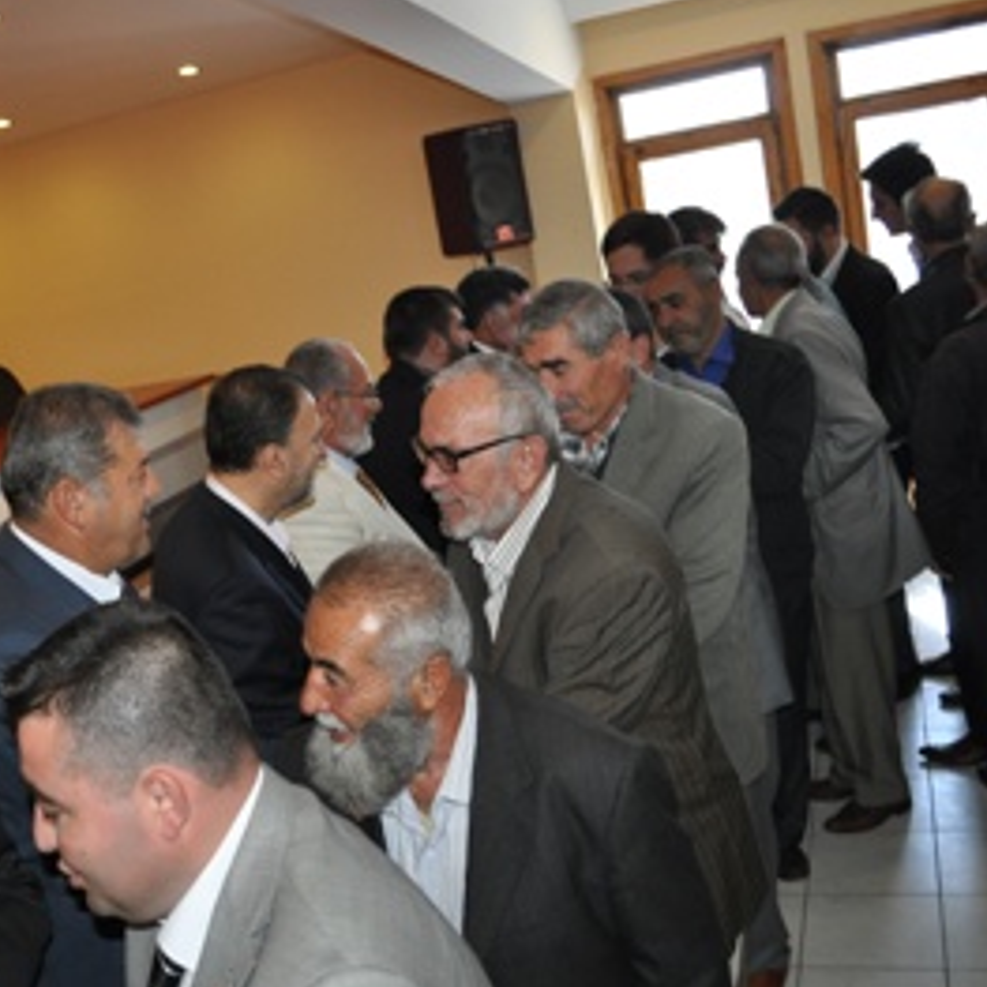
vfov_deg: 42.8
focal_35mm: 39
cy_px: 537
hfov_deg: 42.3
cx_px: 330
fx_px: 1258
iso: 800
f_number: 3.5
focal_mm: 18
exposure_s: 1/60
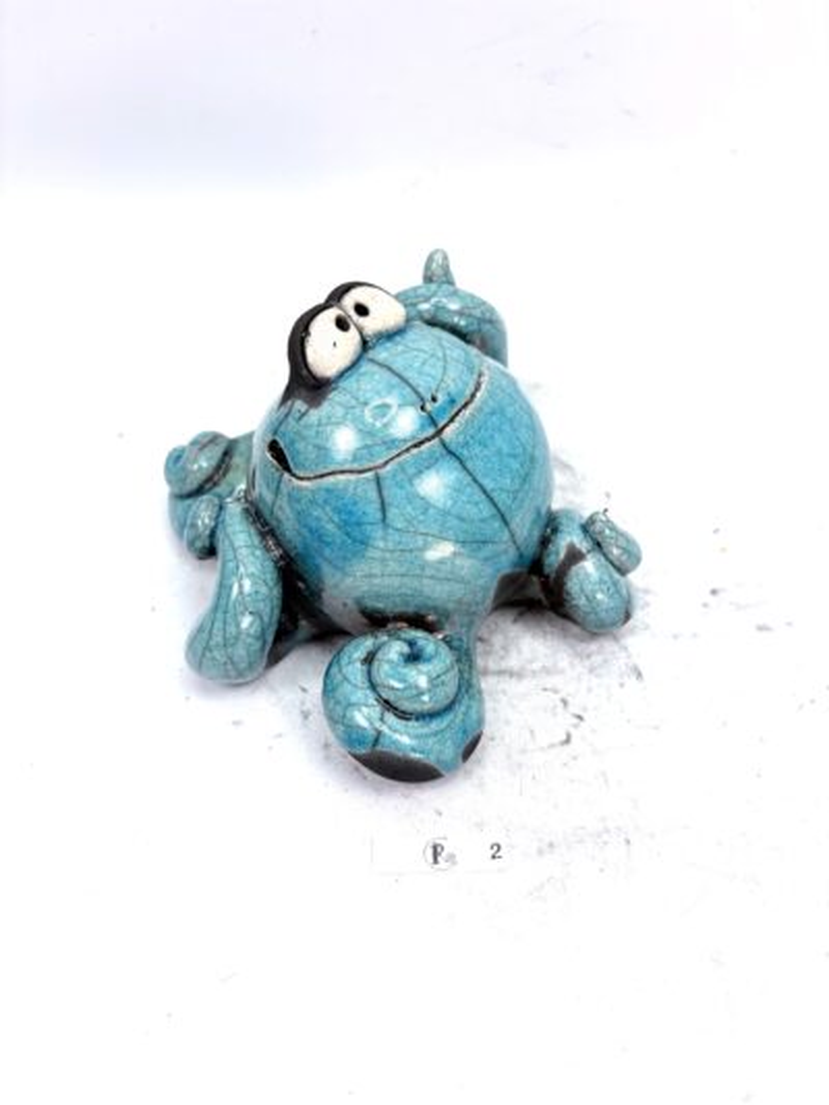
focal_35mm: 26
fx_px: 830
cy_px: 552
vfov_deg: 67.3
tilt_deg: -48.5
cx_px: 414
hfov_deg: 53.1
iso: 50
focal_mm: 5.96
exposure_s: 1/339
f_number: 1.6
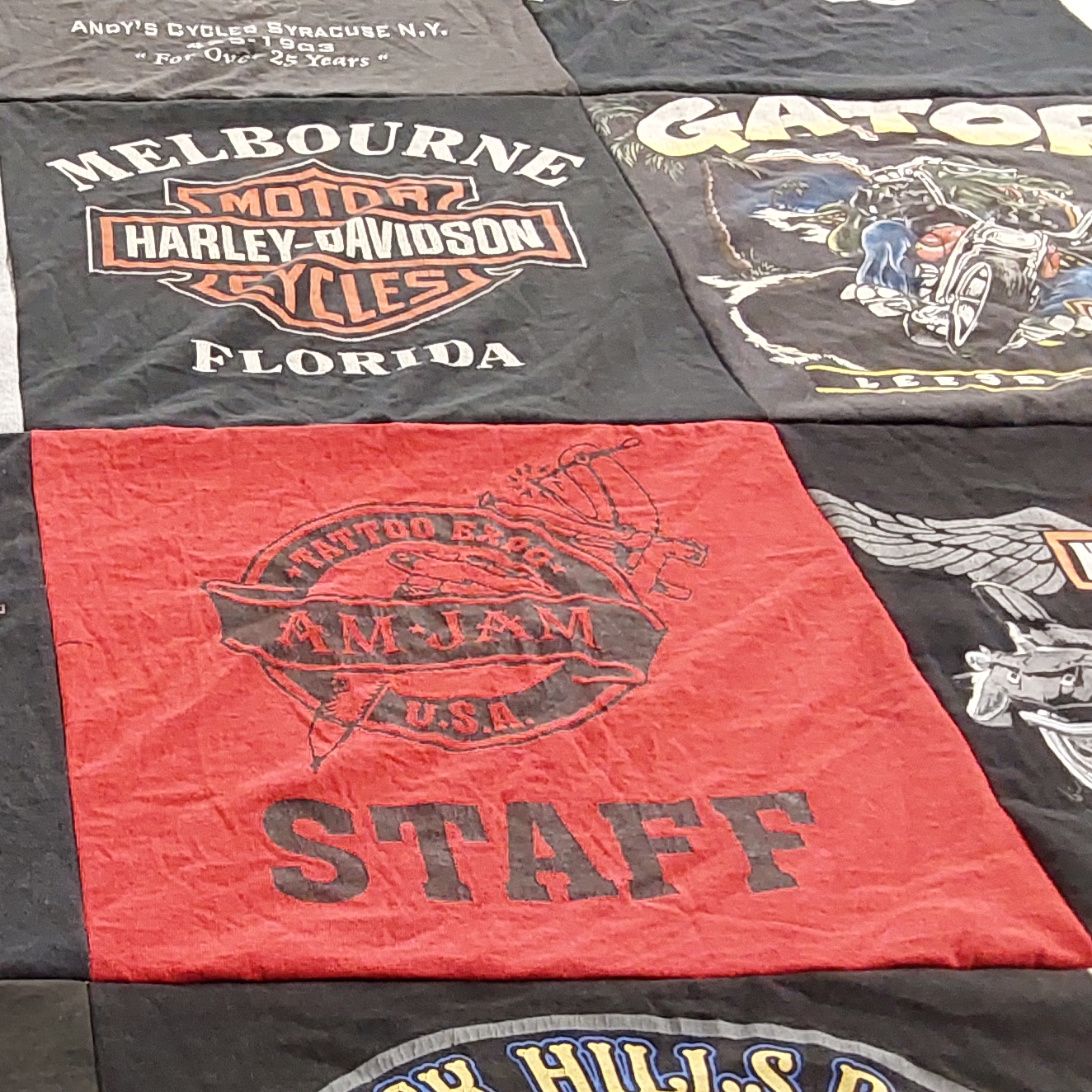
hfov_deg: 26.0
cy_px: 725
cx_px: -106
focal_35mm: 61
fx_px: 2177
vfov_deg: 28.0
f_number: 1.9
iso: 250
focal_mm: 2.91
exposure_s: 1/60
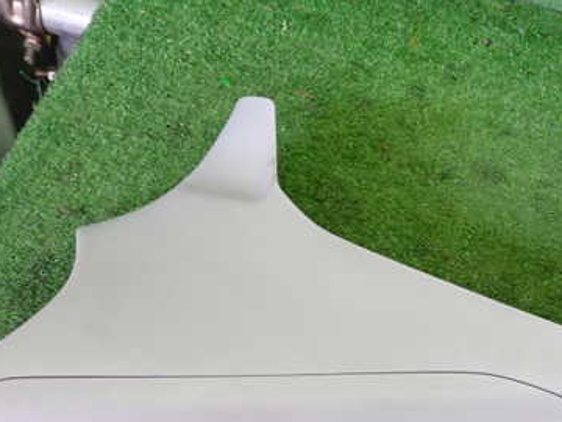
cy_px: 300
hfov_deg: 37.9
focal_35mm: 50
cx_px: 361
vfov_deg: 28.8
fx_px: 812
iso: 400
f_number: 2.3
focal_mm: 5.4
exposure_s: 1/30
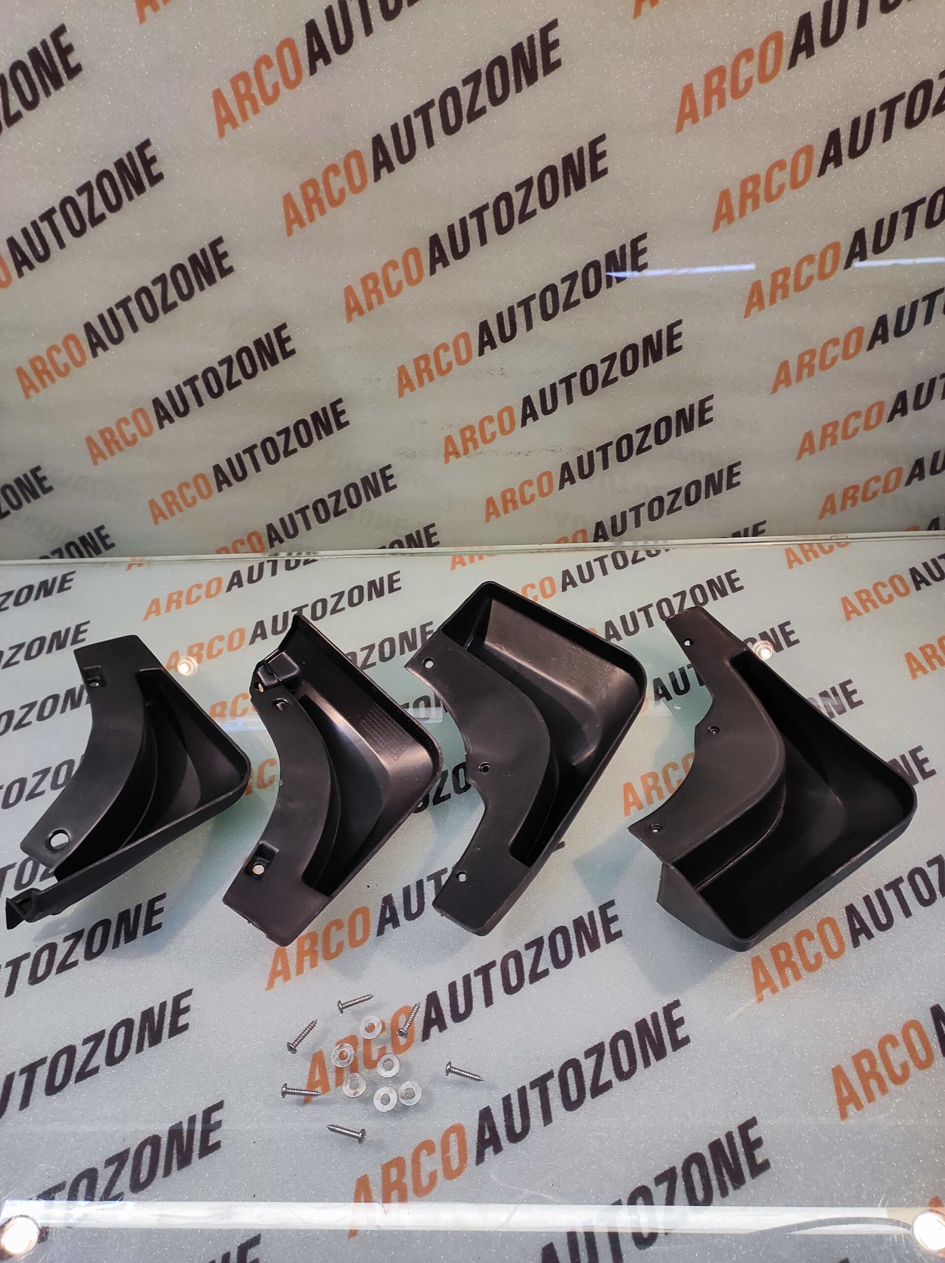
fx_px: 620
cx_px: 472
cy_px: 632
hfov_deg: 74.7
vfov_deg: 91.1
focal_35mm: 17
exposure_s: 1/33
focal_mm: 4.74
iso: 93
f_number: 1.79
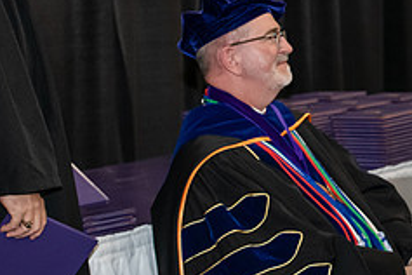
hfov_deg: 11.8
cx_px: 457
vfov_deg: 8.0
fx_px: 1957
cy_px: -48
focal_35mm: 171
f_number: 5
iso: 2500
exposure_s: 1/200
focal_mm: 70
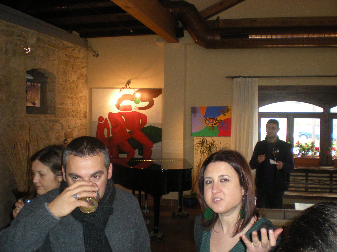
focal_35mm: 38
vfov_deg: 37.7
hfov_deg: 49.0
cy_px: 126
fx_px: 370
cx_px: 168
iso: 180
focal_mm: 6.3
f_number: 3.1
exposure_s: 1/30
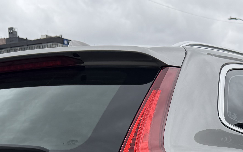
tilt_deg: -7.2
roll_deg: +0.4
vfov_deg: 15.0
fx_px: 543
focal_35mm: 82
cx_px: 161
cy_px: 210
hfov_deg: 25.1
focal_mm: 6.76
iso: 80
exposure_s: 1/2611
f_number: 1.78
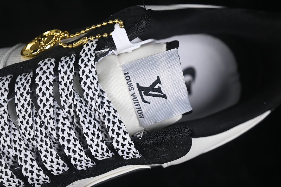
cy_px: 94
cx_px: 140
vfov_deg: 18.2
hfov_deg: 27.0
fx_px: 585
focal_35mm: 75
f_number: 7.1
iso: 160
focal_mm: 50
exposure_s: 1/80
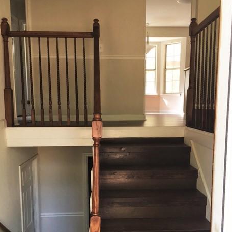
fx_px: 273
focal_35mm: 36
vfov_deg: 45.7
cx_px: 119
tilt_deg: -6.7
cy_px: 143
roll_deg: -0.4
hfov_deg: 46.0
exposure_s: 1/15
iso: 25
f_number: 2.2
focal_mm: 4.15
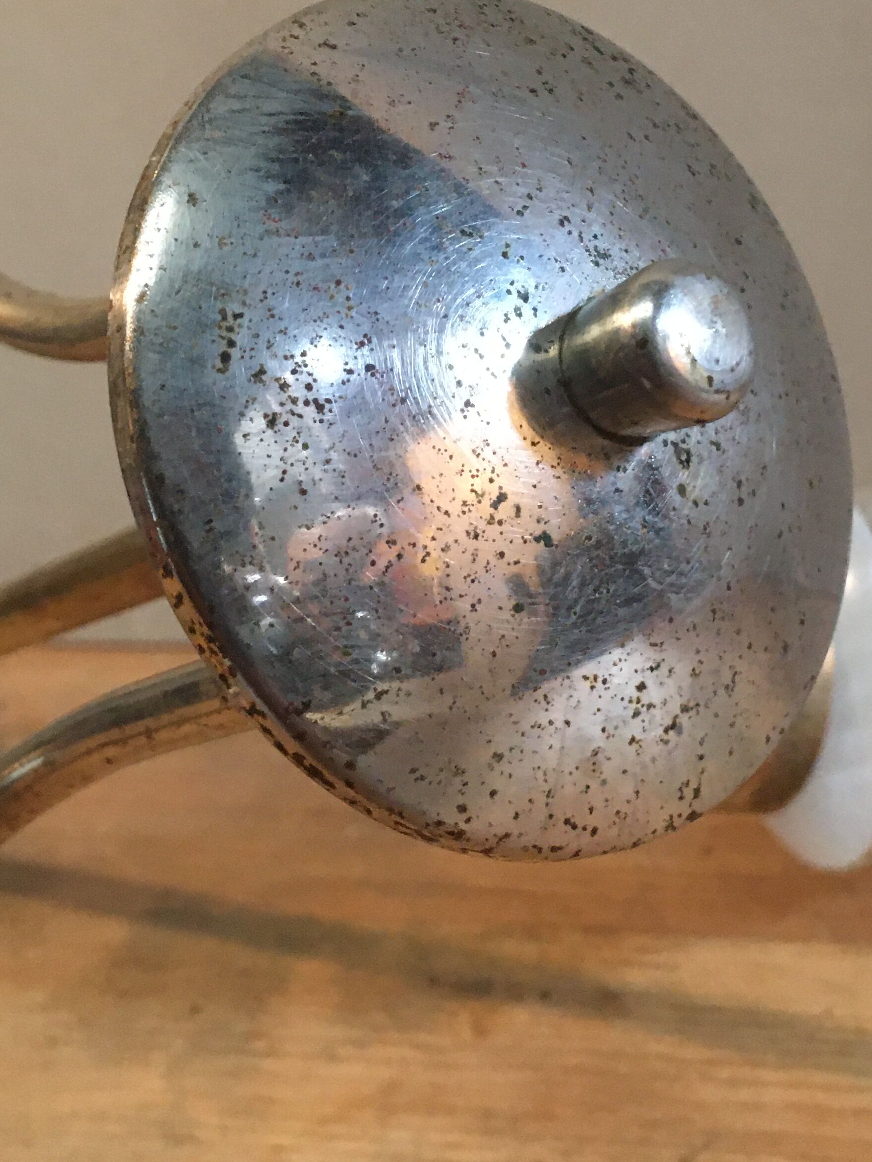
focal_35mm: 50
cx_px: 532
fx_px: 1680
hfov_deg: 29.0
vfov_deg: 38.0
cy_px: 442
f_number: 2.2
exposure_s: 1/25
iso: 200
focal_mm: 4.15
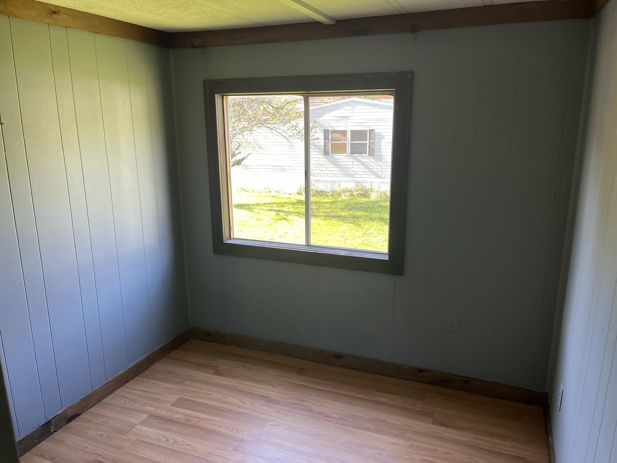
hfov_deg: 67.3
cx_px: 308
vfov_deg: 53.1
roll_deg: +0.9
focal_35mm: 26
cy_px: 232
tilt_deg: -13.8
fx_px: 463
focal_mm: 5.1
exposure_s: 1/121
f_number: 1.6
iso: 100
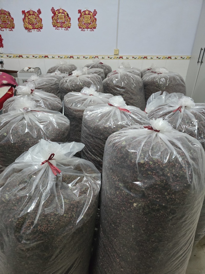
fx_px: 182
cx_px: 102
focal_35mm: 23
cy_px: 137
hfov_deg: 58.9
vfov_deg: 73.9
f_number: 1.7
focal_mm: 6.3
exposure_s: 1/100
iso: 1600
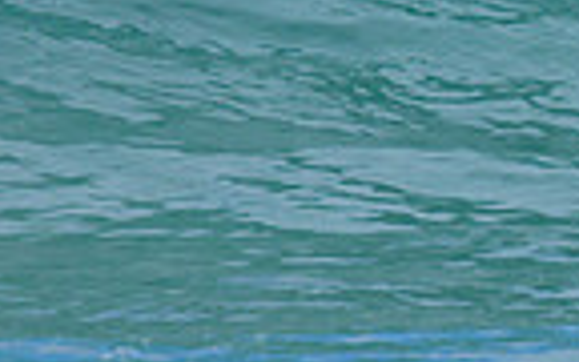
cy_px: -400
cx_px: 1210
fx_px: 45193
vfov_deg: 0.5
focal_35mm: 2864
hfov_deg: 0.7
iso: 360
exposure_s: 1/2000
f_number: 8
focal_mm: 560
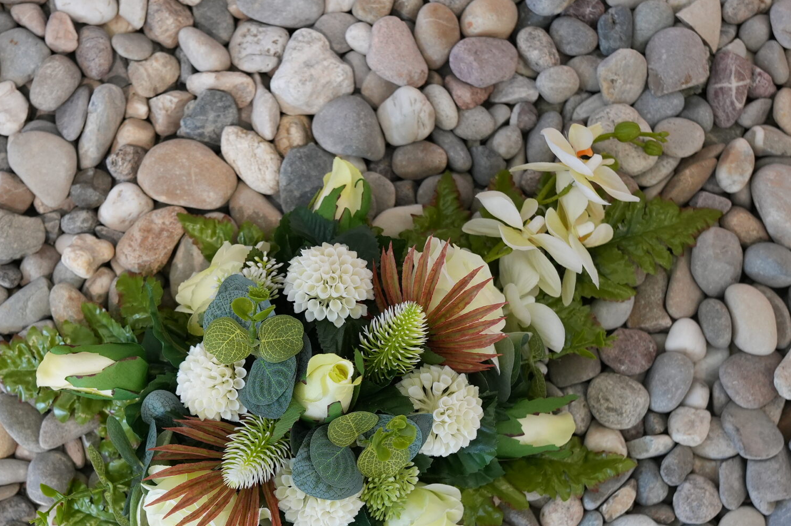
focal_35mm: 72
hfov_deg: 28.0
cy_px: 411
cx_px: 310
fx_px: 1581
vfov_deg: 18.7
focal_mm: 28
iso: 500
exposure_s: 1/125
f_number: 2.8
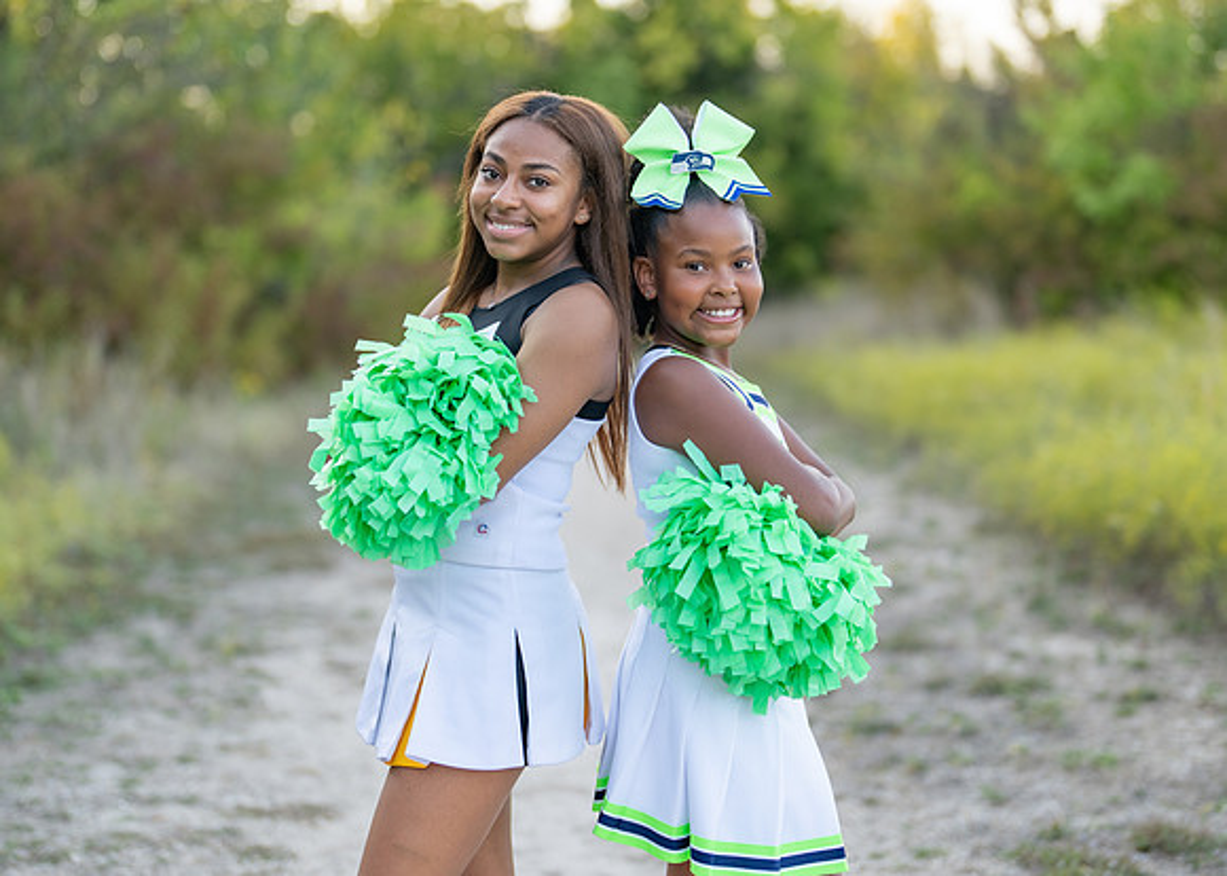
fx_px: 2240
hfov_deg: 30.6
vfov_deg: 22.1
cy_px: 382
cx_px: 611
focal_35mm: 64
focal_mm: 50
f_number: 1.2
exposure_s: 1/800
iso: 100
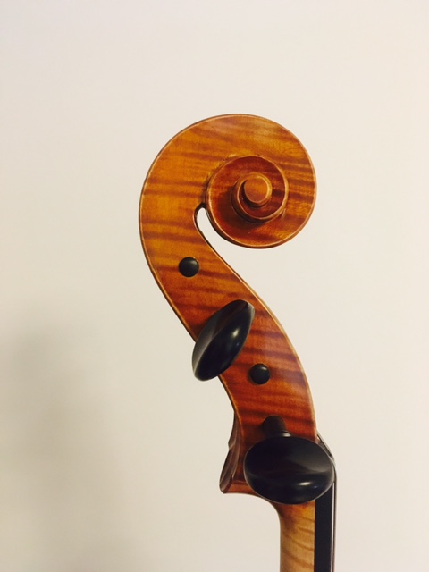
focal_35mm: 29
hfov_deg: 48.2
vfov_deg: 61.7
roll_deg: -7.4
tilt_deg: -5.8
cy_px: 286
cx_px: 214
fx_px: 479
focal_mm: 4.15
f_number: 2.2
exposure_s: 1/17
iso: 250
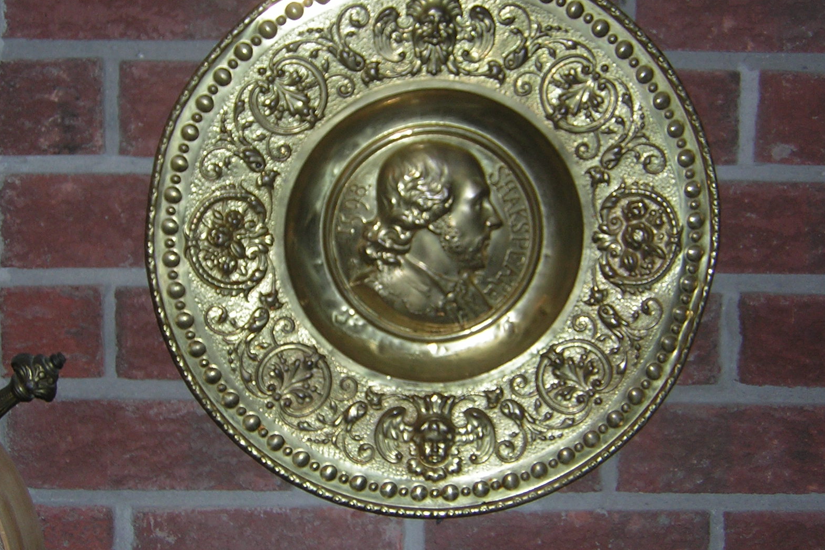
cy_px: 277
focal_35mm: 57
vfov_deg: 23.8
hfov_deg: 35.1
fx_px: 1306
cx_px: 411
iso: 50
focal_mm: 7.1
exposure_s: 1/60.1
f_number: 3.2
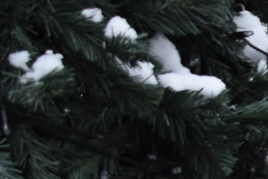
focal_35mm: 200
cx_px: 574
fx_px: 1489
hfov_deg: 9.5
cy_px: 381
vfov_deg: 6.6
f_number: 3.8
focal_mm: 23
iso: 800
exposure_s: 1/40
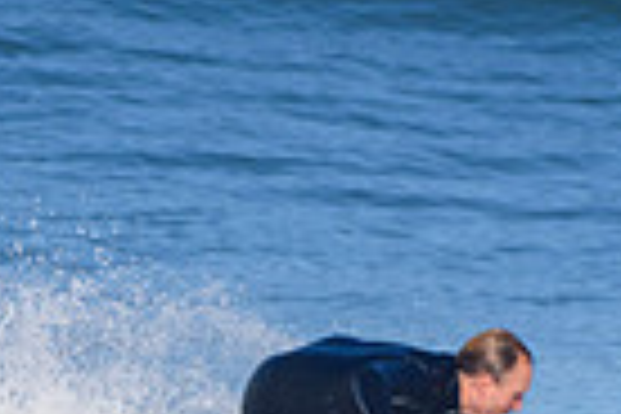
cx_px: 302
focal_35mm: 3150
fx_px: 54333
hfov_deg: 0.7
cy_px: 542
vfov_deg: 0.4
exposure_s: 1/2000
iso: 320
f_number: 5.6
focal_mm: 500
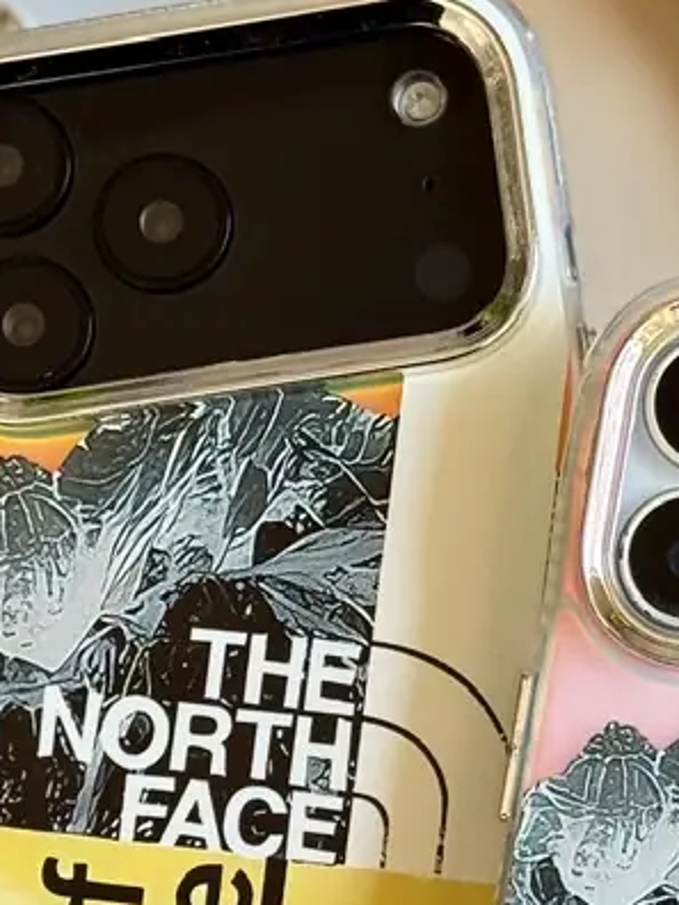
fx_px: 4054
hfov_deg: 9.6
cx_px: 393
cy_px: 768
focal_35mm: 155
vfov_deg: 12.7
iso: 64
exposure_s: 1/218
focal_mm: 6.76
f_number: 1.78
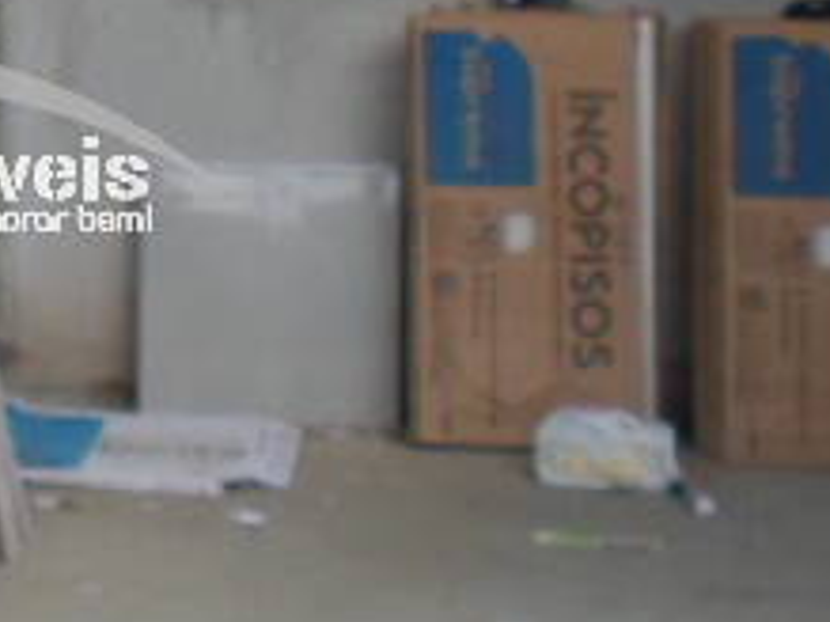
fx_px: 2804
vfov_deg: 12.4
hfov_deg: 15.9
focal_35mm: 117
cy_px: -57
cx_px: -262
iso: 80
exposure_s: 1/500
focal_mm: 4.5
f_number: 2.5
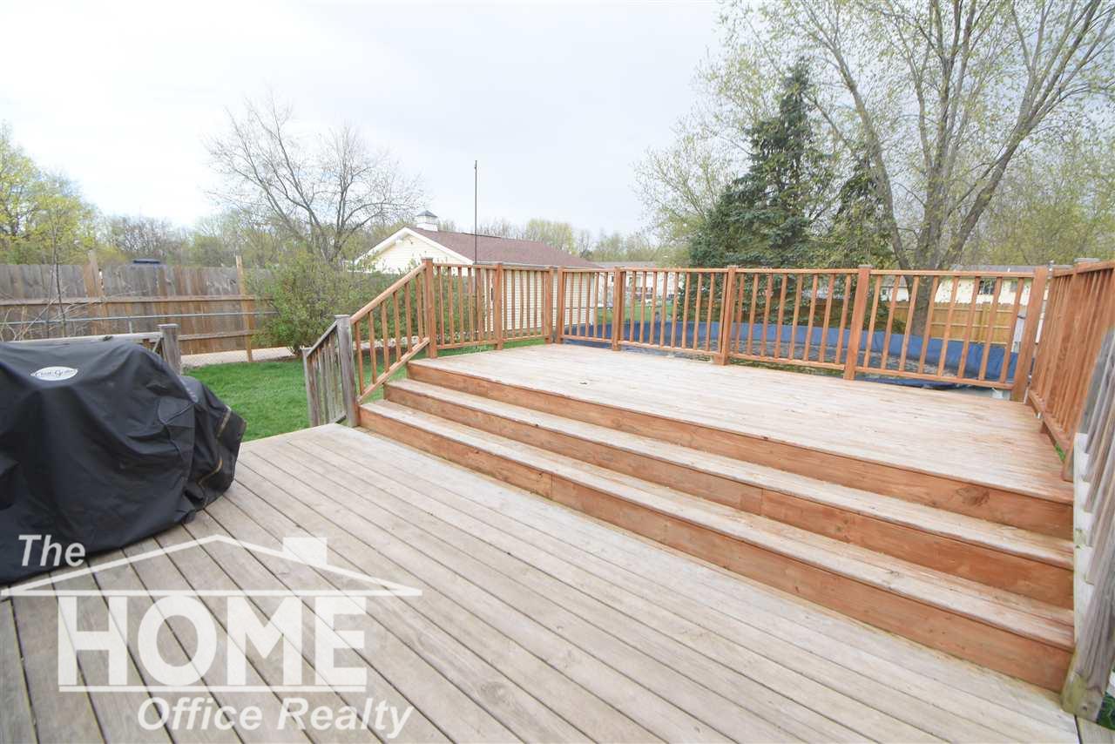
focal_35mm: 15
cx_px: 558
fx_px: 465
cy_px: 372
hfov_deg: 100.4
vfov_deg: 77.4
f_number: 7.1
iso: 400
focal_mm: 10
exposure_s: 1/160
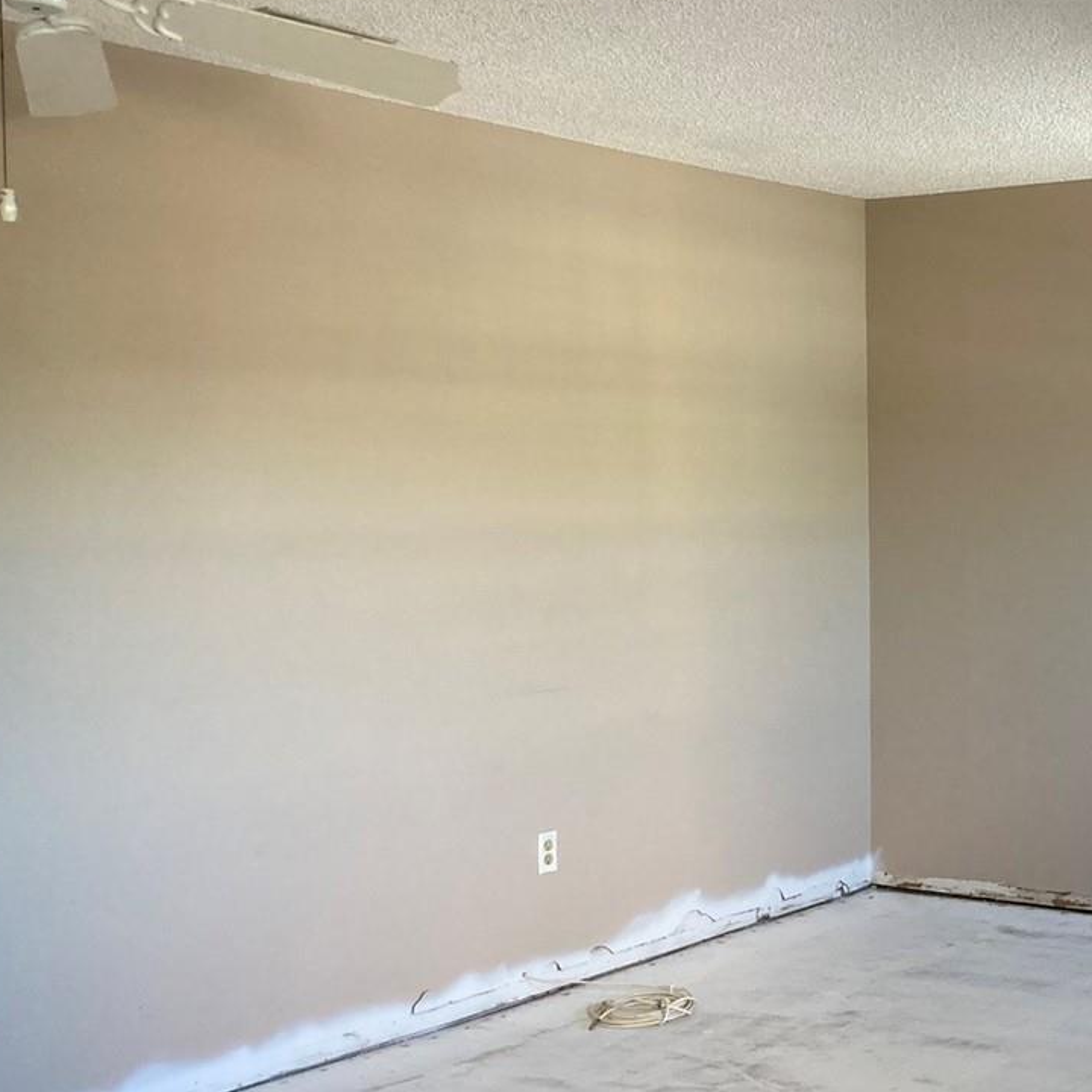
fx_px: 1963
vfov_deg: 31.1
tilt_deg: -1.3
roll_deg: +0.3
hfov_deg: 29.7
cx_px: 998
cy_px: 572
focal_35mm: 55
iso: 80
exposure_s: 1/120
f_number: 1.8
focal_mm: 3.99
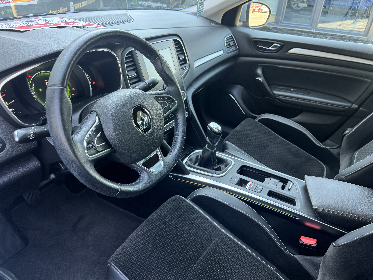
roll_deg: -1.0
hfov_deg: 71.6
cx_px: 186
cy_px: 140
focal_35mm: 24
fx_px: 259
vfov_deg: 56.8
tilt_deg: -32.4
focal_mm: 6.76
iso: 200
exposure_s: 1/103
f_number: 1.78
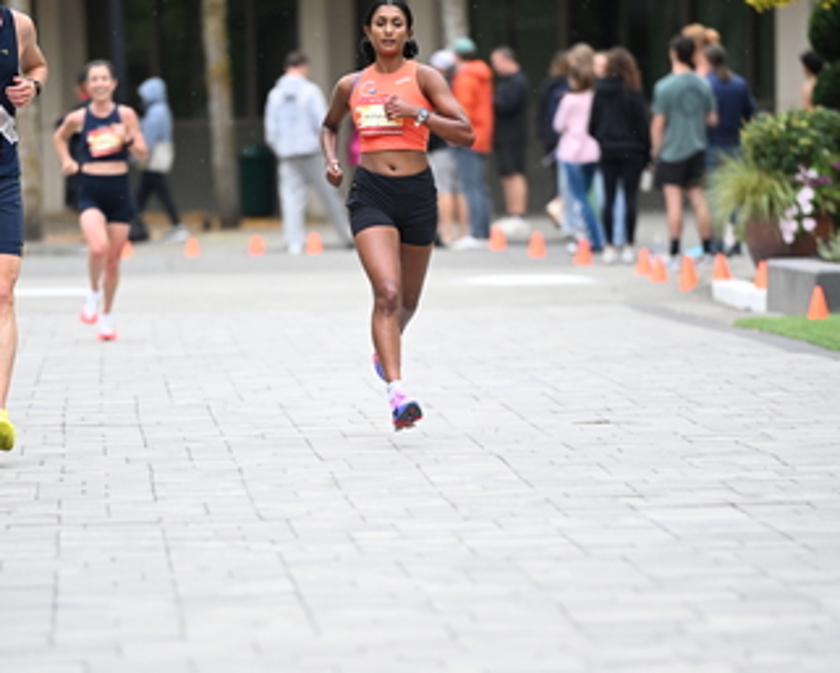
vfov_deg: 4.8
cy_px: 390
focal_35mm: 322
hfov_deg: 6.0
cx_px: 389
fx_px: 8008
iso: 1600
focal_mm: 200
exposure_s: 1/1250
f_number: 2.8
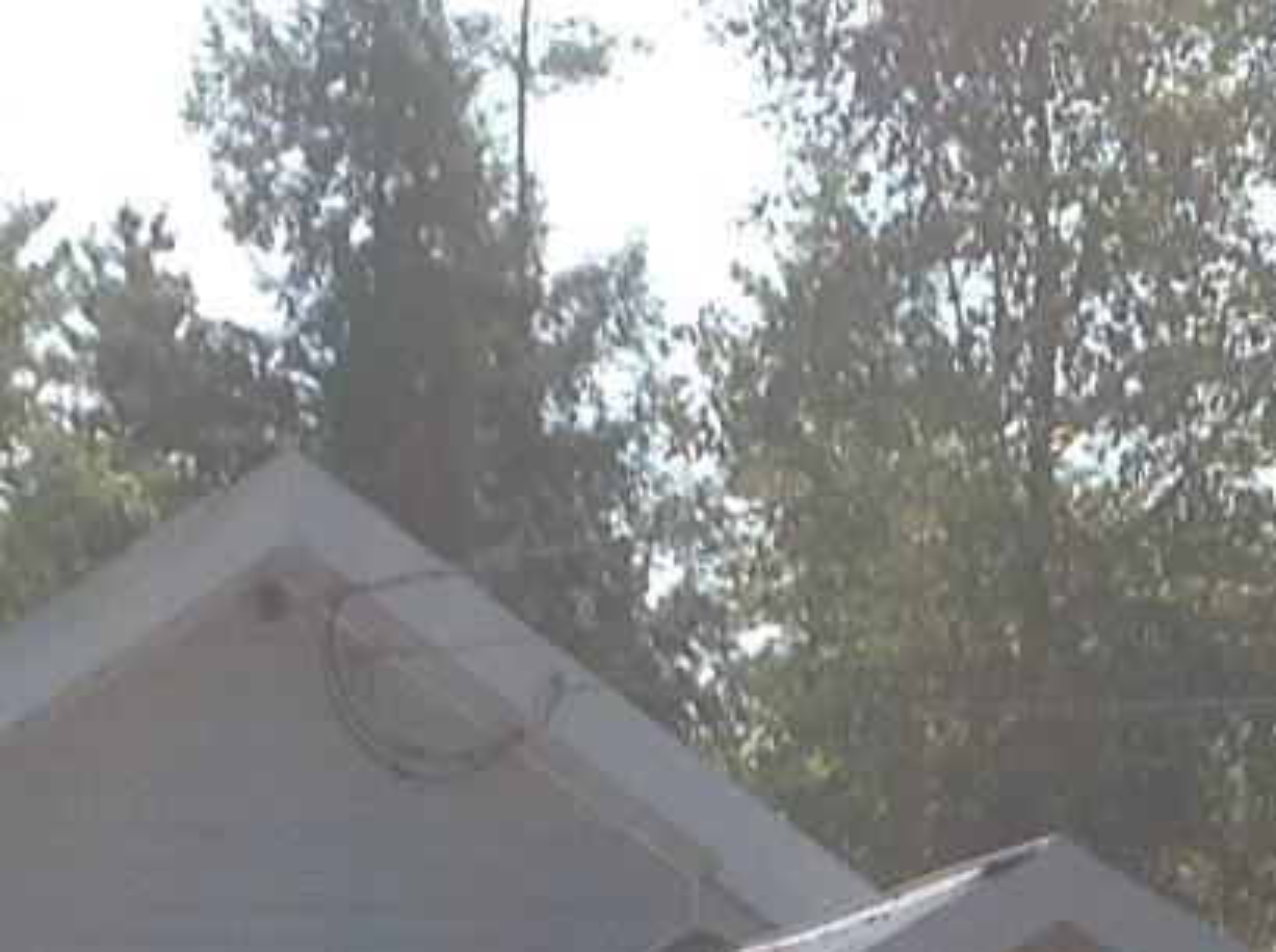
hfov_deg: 8.9
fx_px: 8166
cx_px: 300
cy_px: 1945
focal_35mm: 222
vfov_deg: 6.5
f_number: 2.4
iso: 50
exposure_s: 1/1592
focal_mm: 4.28
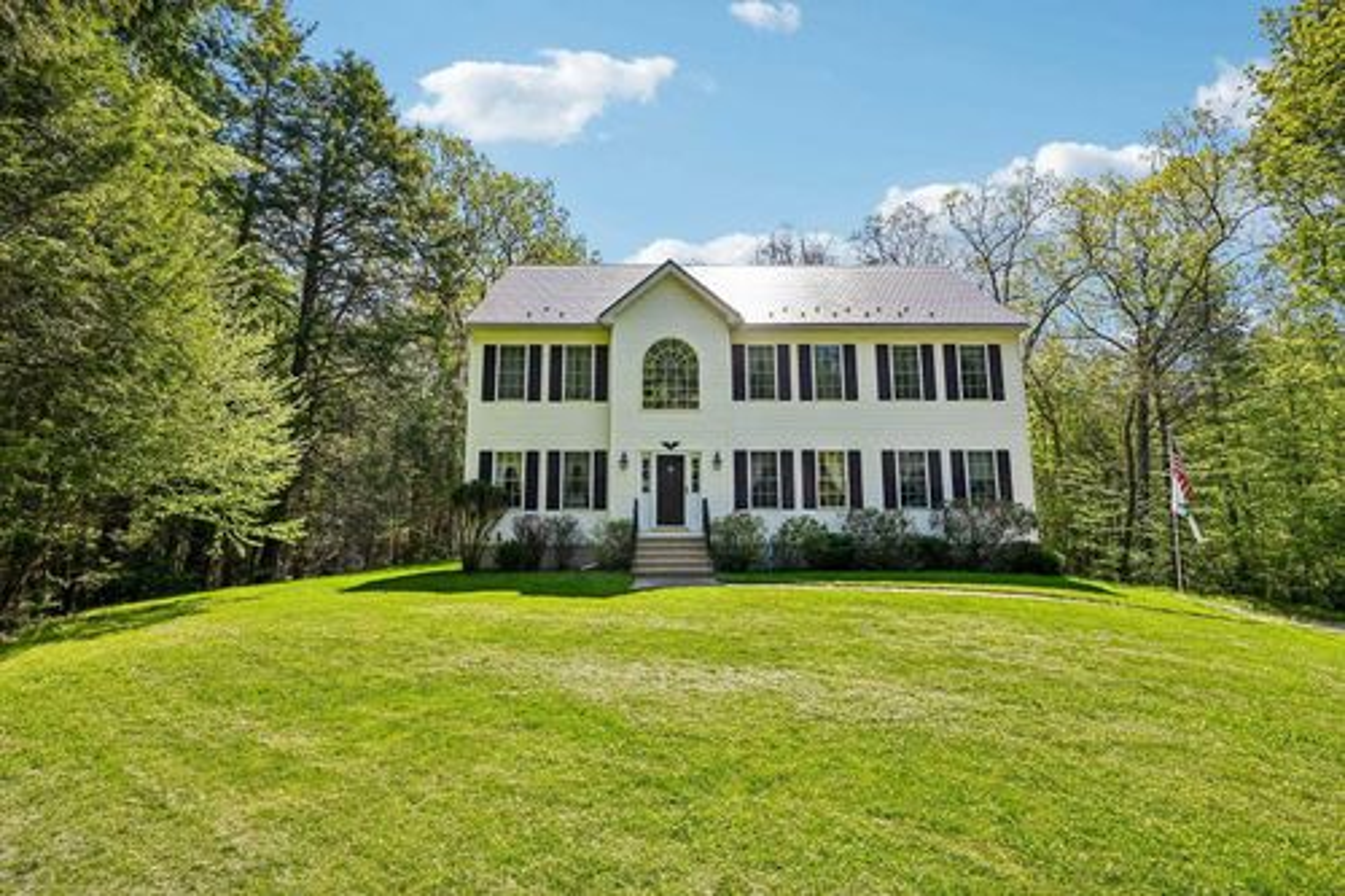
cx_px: 672
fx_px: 598
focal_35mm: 16
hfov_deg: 96.8
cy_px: 448
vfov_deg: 73.7
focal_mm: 16
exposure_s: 1/1000
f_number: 8
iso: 400
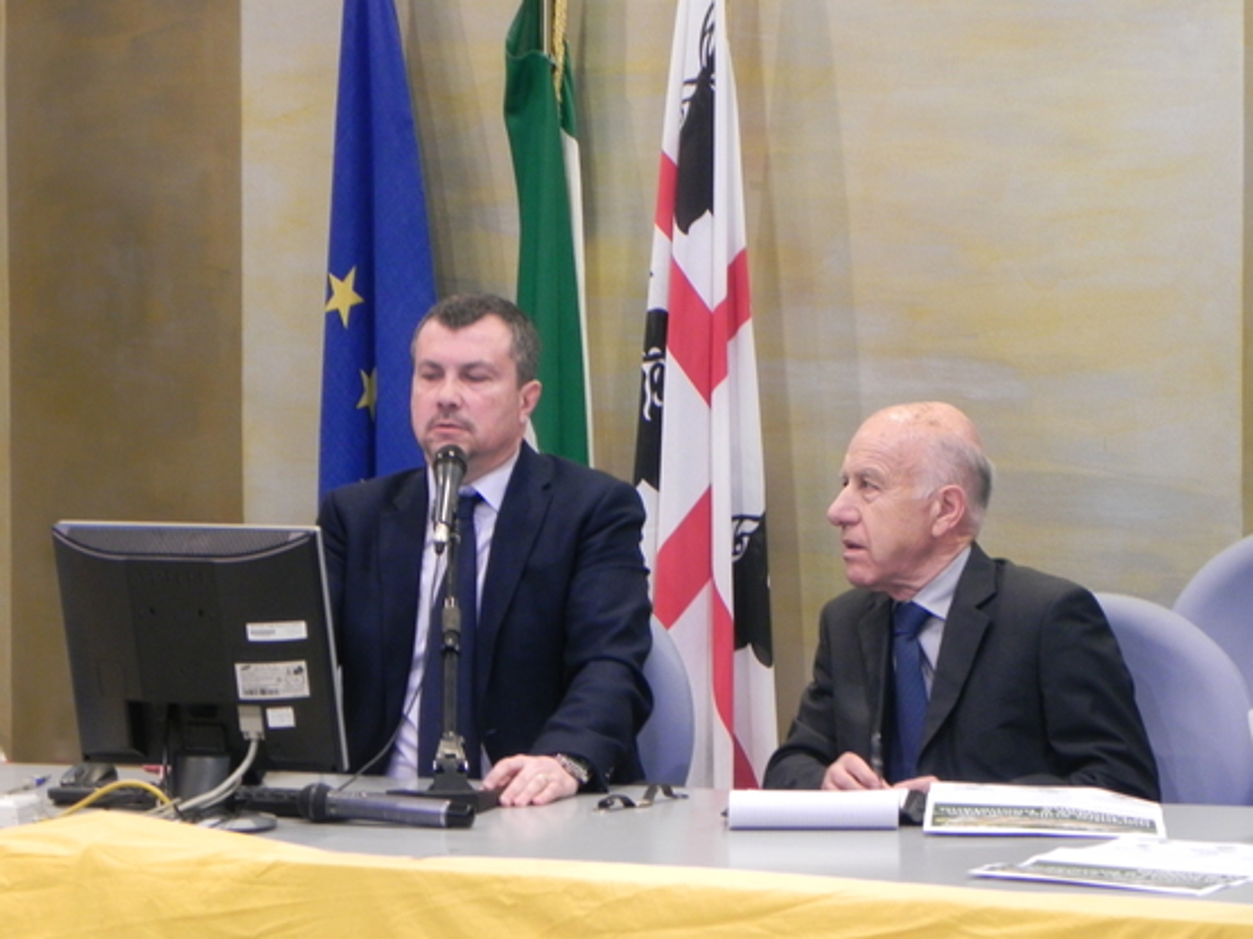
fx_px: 4668
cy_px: 470
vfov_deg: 11.5
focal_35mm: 129
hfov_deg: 15.3
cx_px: 626
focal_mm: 23
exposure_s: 1/7.3
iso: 400
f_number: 4.5
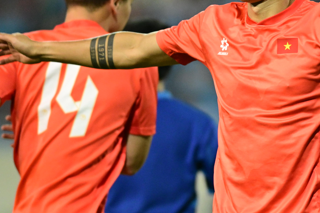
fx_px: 7128
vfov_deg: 1.7
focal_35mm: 802
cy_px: 135
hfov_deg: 2.6
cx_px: 337
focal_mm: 300
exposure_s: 1/1000
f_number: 2.8
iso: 3200
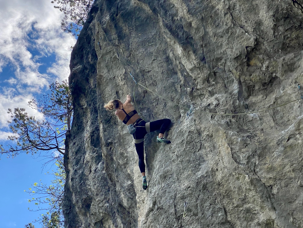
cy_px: 114
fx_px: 455
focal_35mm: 52
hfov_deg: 36.8
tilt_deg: +53.0
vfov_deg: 28.0
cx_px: 152
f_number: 2
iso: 20
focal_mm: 6
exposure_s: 1/1453
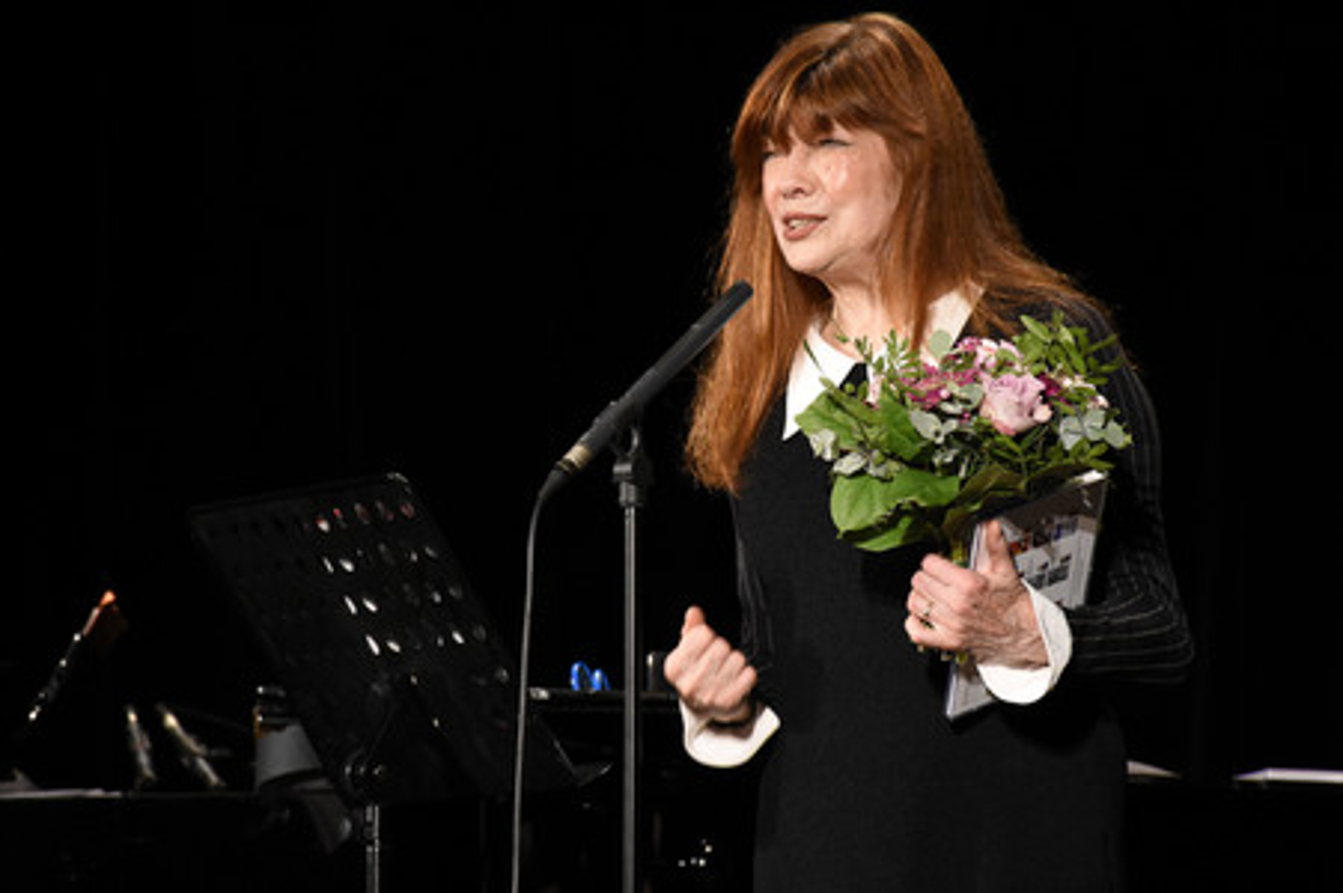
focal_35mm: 210
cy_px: 446
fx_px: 7828
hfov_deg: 9.8
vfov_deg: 6.5
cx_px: 672
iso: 3200
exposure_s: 1/100
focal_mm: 140
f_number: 6.3
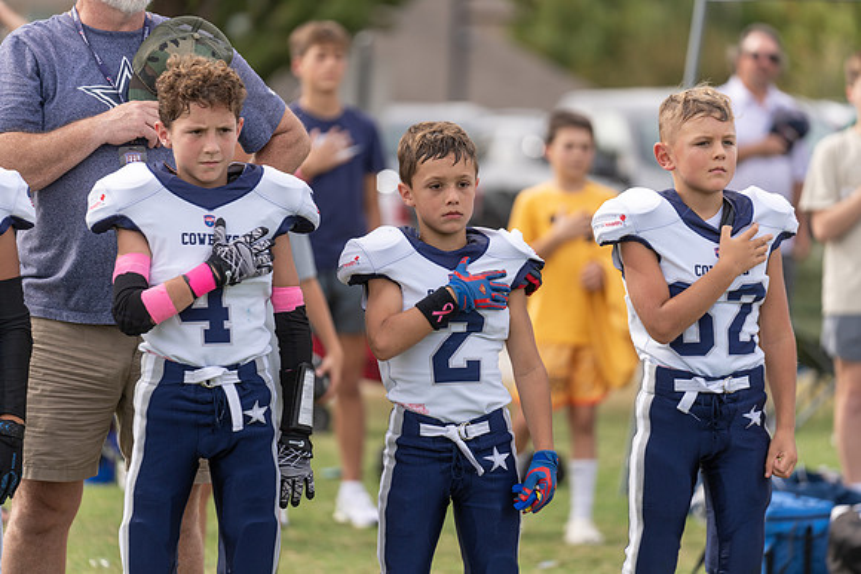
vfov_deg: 6.9
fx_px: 4784
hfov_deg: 10.3
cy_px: 287
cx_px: 430
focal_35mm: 200
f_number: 2.8
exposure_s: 1/1250
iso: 160
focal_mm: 200
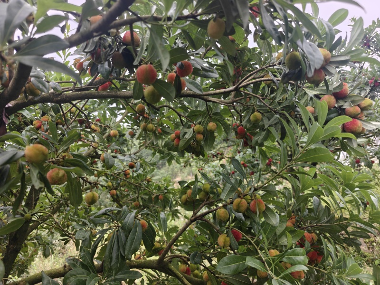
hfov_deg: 73.9
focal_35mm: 23
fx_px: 252
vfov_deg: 58.9
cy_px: 142
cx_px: 190
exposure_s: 1/242
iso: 64
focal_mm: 6.06
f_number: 1.6
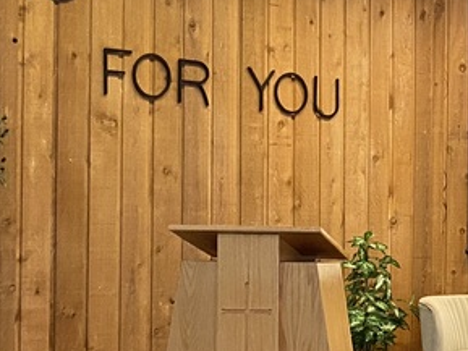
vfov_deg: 15.6
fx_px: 1271
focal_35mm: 94
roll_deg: -1.0
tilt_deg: -0.4
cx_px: 581
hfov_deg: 19.5
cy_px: 283
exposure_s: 1/40
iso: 500
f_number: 1.8
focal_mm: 4.25
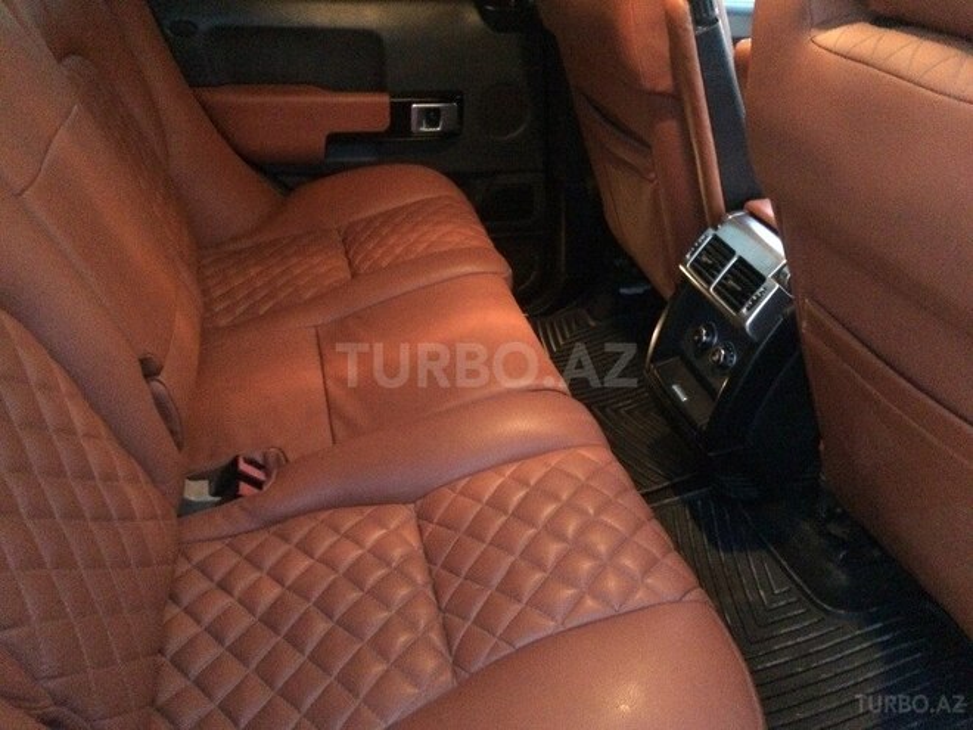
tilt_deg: -30.9
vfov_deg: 48.2
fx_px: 815
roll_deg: -2.1
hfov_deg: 61.7
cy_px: 365
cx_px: 486
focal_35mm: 29
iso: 1600
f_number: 2.2
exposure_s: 1/17
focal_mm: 4.15
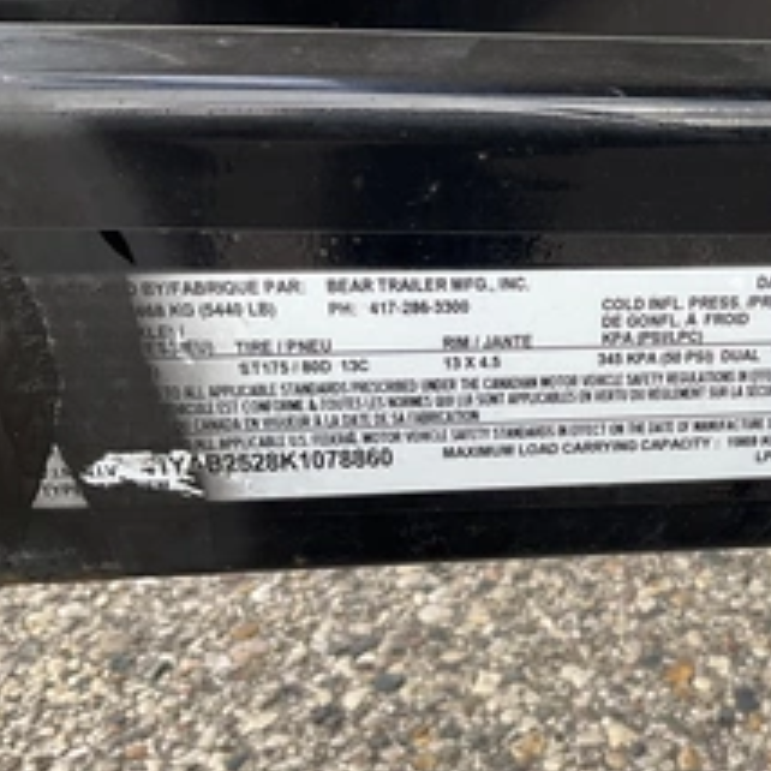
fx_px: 1210
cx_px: 681
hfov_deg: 33.6
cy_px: 386
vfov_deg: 35.4
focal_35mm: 48
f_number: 1.8
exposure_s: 1/163
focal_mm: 3
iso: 20
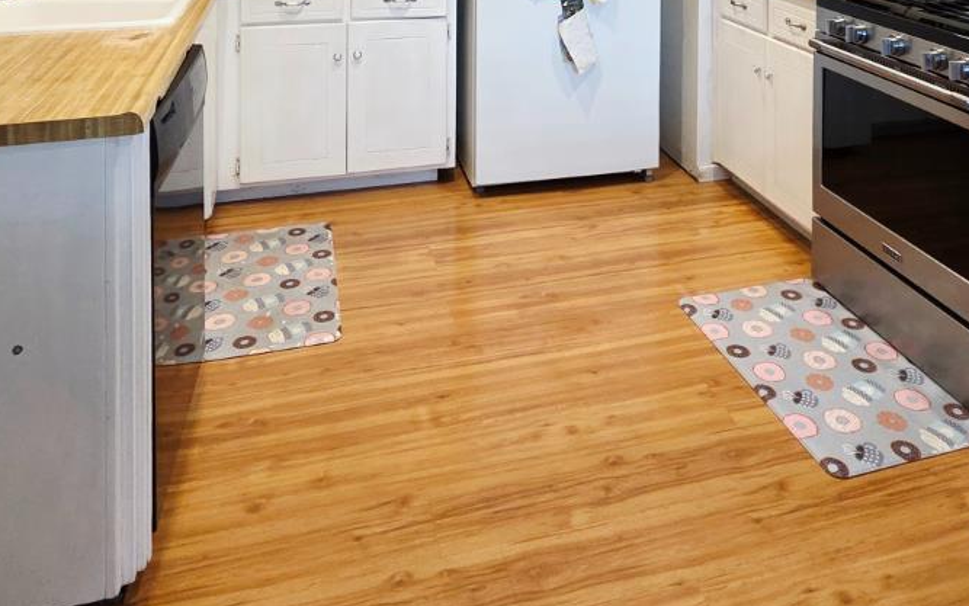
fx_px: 819
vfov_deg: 33.0
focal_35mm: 31
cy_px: -129
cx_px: 539
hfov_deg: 61.1
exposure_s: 1/60.2
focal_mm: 2.2
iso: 400
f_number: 1.9
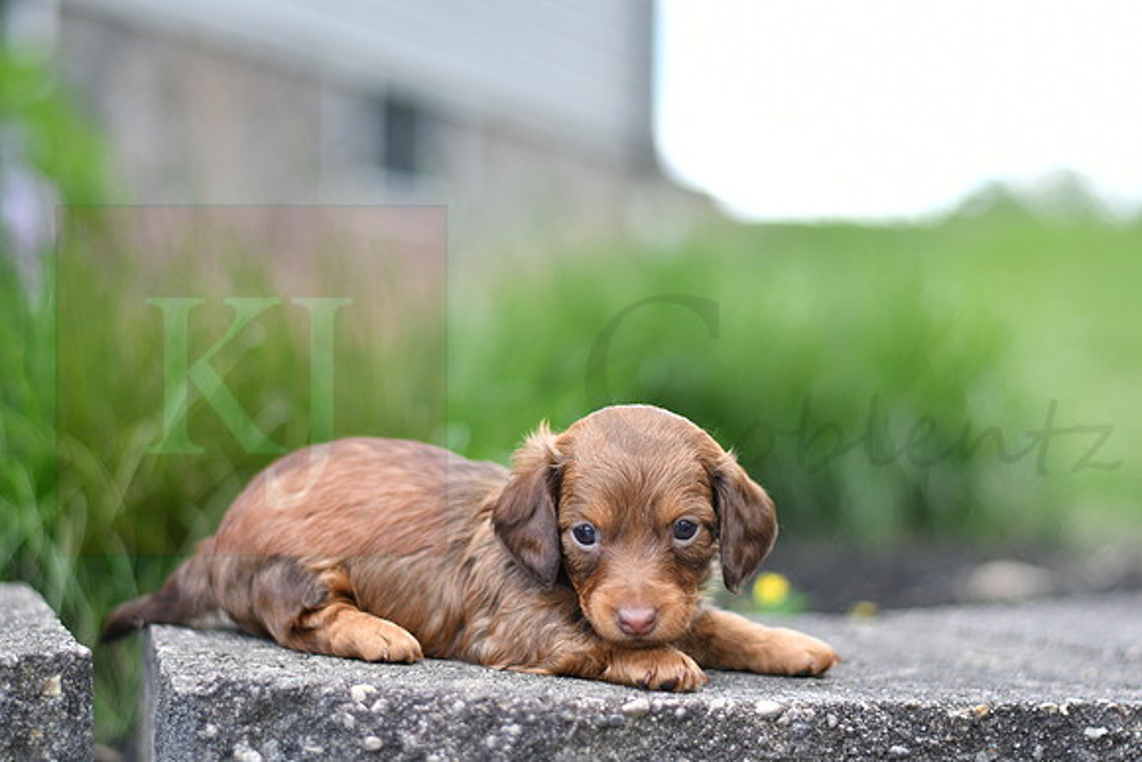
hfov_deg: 27.0
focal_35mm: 75
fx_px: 2380
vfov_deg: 18.2
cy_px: 381
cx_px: 571
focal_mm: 50
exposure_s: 1/400
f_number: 1.8
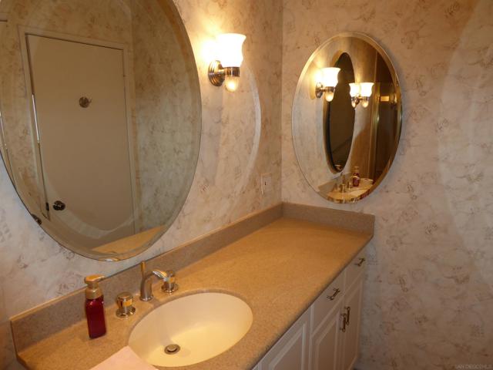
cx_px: 246
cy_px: 185
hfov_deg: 71.6
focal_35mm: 24
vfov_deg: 56.8
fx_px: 342
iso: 125
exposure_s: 1/60
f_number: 3.3
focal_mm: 4.3
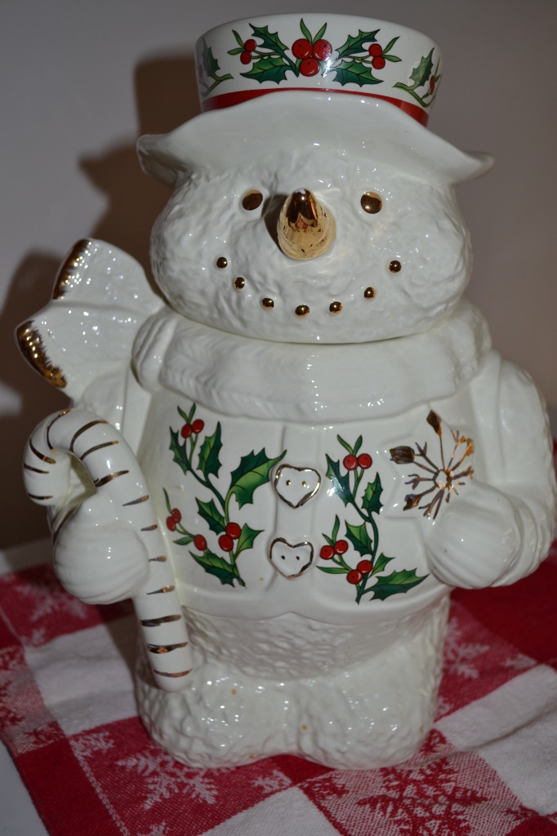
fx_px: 906
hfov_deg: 34.2
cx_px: 278
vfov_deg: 49.6
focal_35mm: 39
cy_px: 418
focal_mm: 26
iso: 180
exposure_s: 1/60
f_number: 4.2
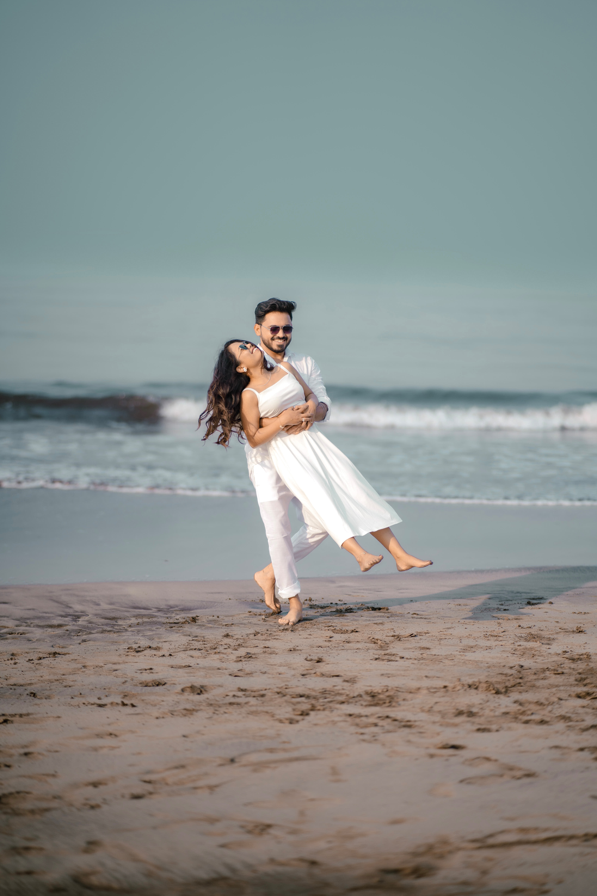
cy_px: 448
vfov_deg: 23.9
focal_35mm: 85
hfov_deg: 16.1
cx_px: 298
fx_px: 2114
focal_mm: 85
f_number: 1.4
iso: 100
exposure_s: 1/3200
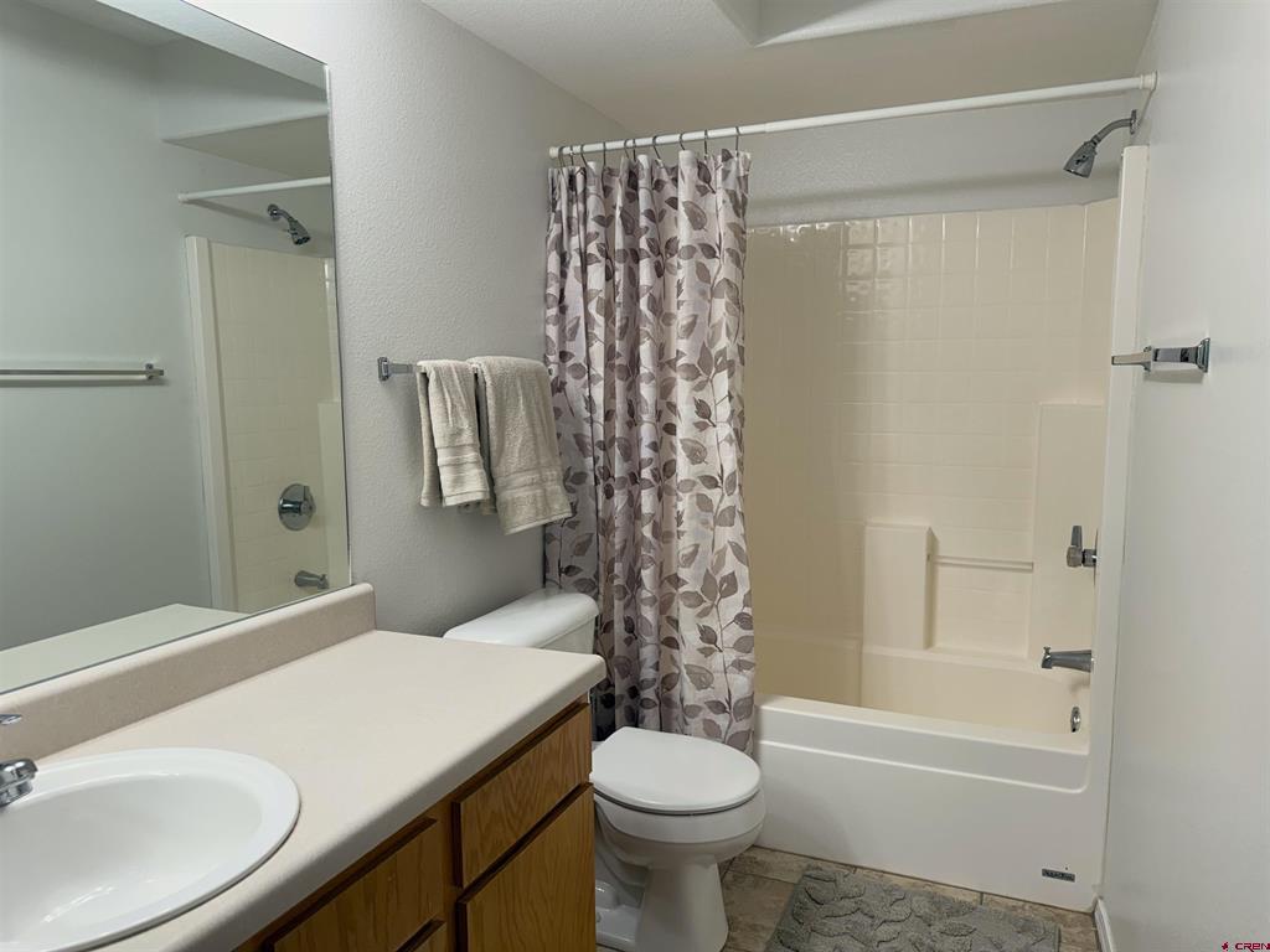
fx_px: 881
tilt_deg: -6.7
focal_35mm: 24
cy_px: 476
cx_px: 635
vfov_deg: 56.8
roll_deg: -0.2
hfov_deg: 71.6
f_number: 1.78
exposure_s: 1/120
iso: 64
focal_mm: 6.76
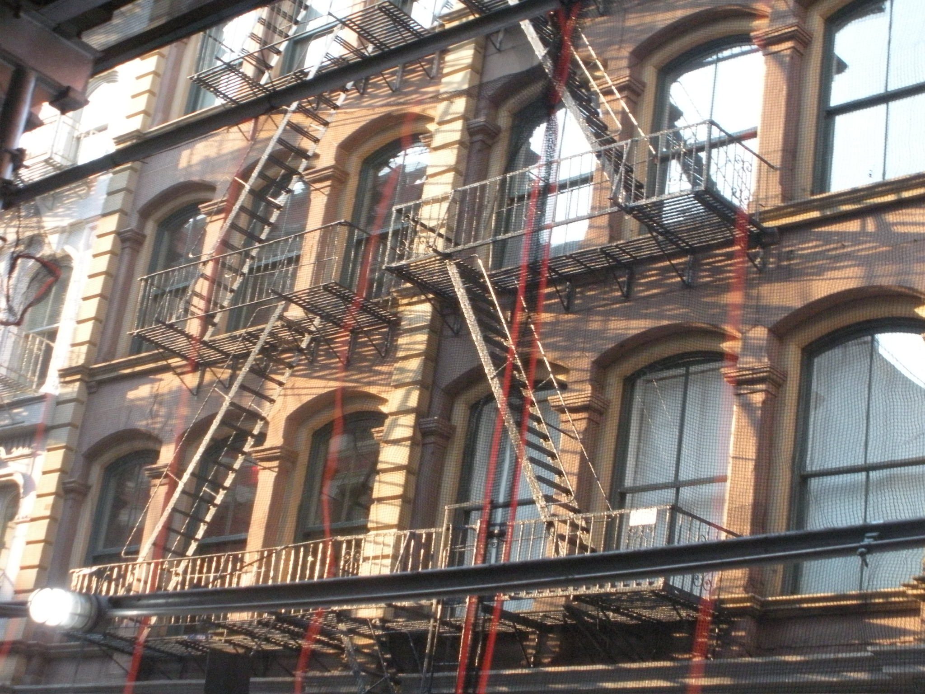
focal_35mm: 64
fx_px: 1710
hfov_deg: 30.3
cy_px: 347
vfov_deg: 22.9
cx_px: 462
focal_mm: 11.2
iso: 400
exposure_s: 1/74.7
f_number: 4.6
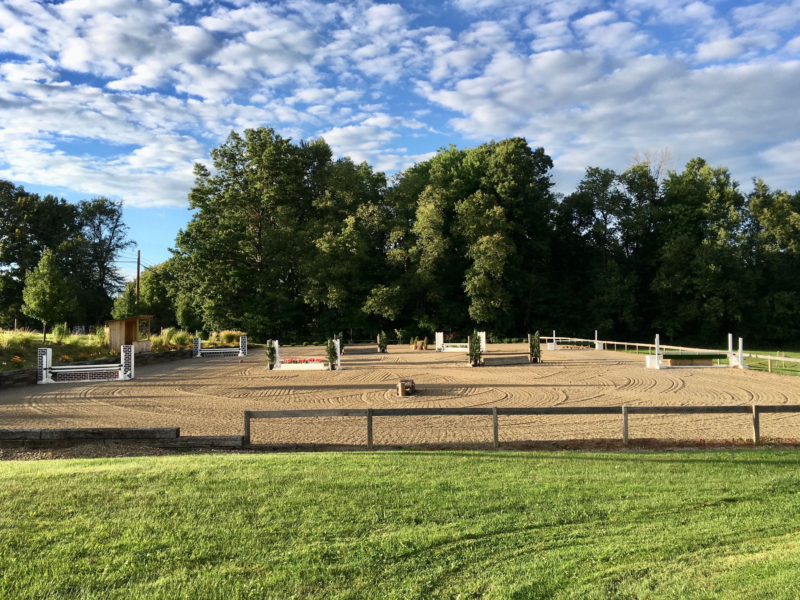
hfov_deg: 61.7
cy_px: 300
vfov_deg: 48.2
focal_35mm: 29
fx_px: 670
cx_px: 400
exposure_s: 1/864
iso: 25
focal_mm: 4.15
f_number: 2.2
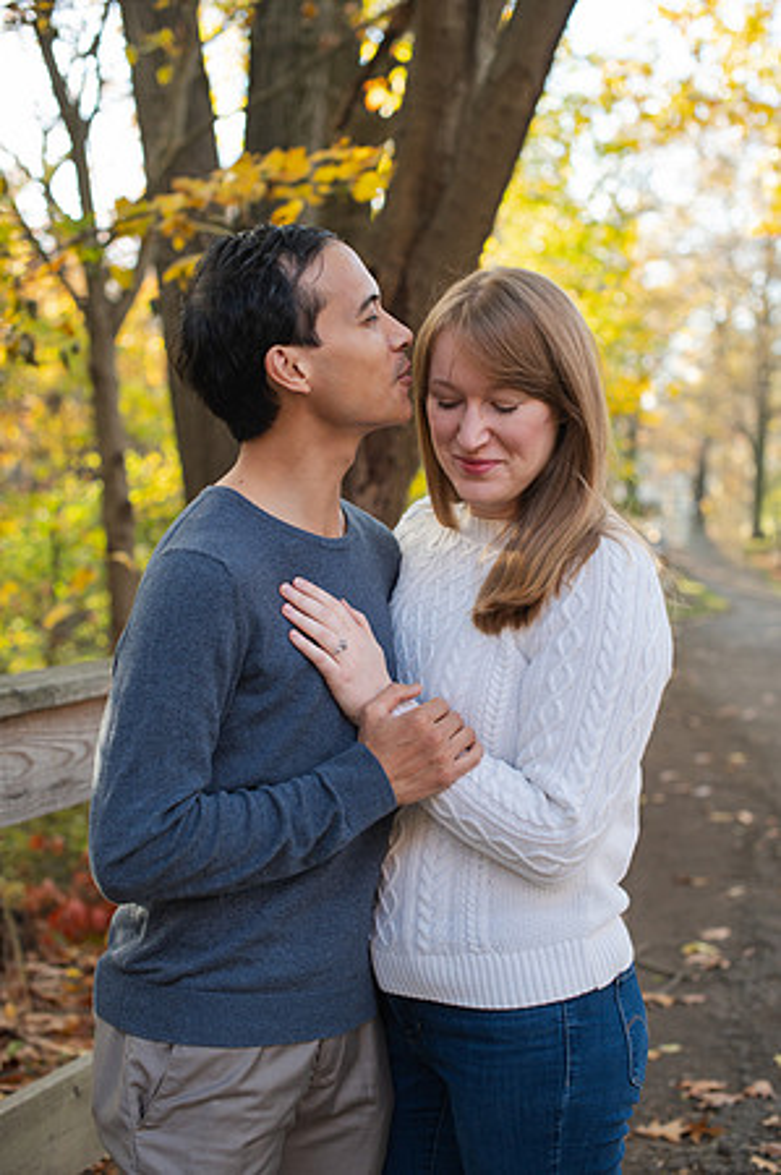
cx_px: 390
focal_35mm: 50
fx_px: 1631
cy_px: 588
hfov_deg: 26.9
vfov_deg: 39.6
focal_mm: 50
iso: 800
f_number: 3.5
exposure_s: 1/400
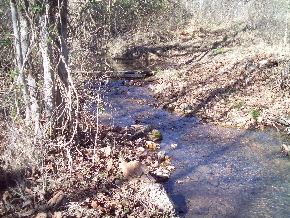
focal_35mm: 36
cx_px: 145
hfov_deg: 51.4
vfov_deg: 39.6
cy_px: 109
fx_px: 302
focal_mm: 6
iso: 80
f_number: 2.7
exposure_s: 1/343
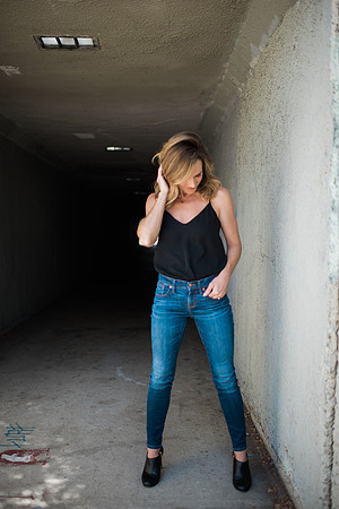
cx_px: 170
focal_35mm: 35
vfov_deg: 54.4
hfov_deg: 37.9
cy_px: 254
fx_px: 494
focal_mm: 35
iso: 100
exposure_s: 1/800
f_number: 1.4
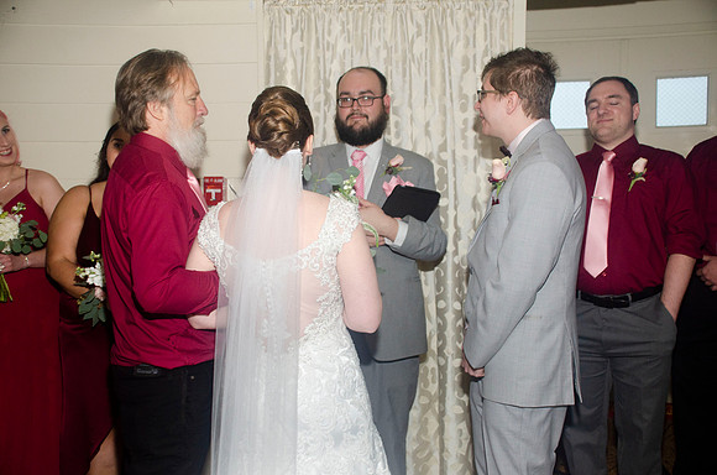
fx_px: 835
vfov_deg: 31.7
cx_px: 358
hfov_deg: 46.5
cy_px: 238
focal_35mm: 42
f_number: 4
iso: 400
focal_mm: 28
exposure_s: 1/80
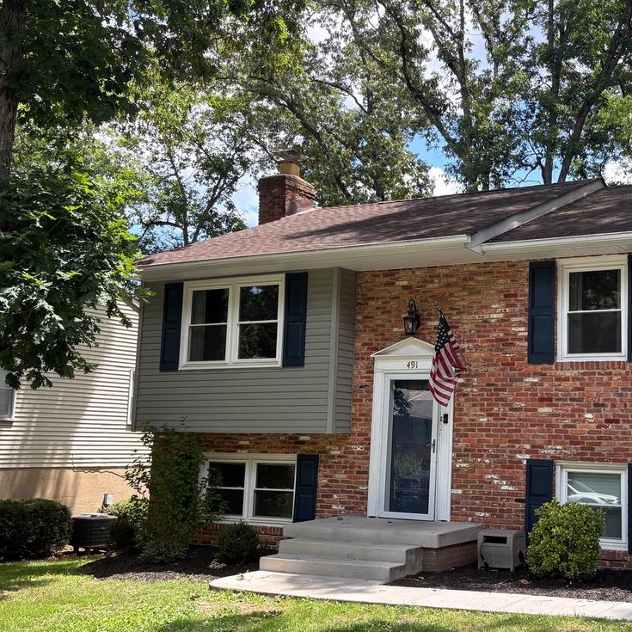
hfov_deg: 36.4
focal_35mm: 45
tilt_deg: +8.1
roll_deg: -0.9
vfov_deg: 37.6
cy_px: 314
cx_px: 494
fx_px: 930
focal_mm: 5.96
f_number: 1.6
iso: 64
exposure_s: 1/660
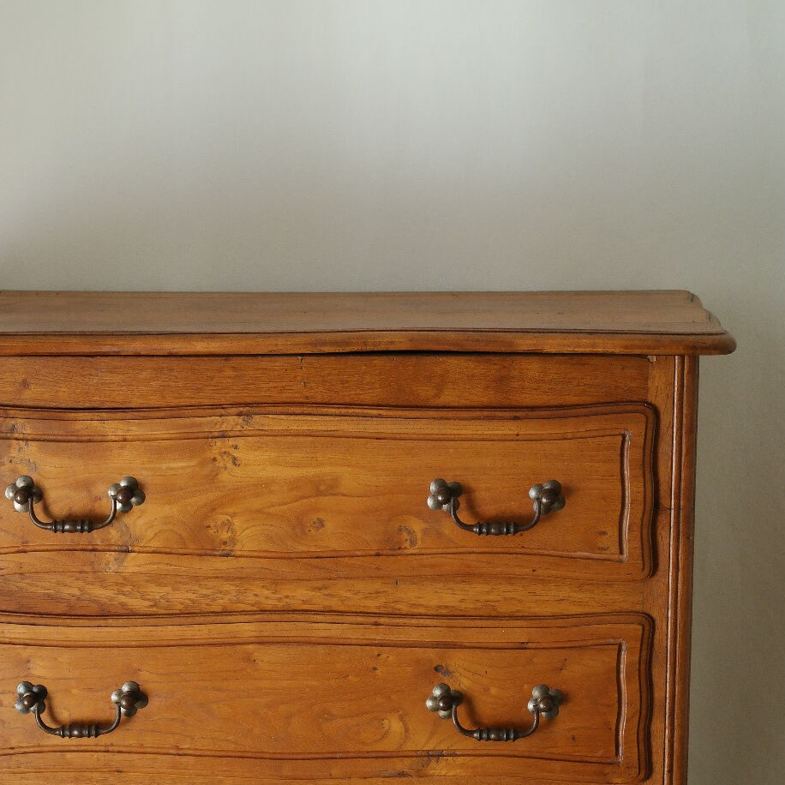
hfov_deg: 18.7
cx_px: 295
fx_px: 2386
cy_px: 663
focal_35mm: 93
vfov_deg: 18.5
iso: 800
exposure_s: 1/30
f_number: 5.6
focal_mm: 38
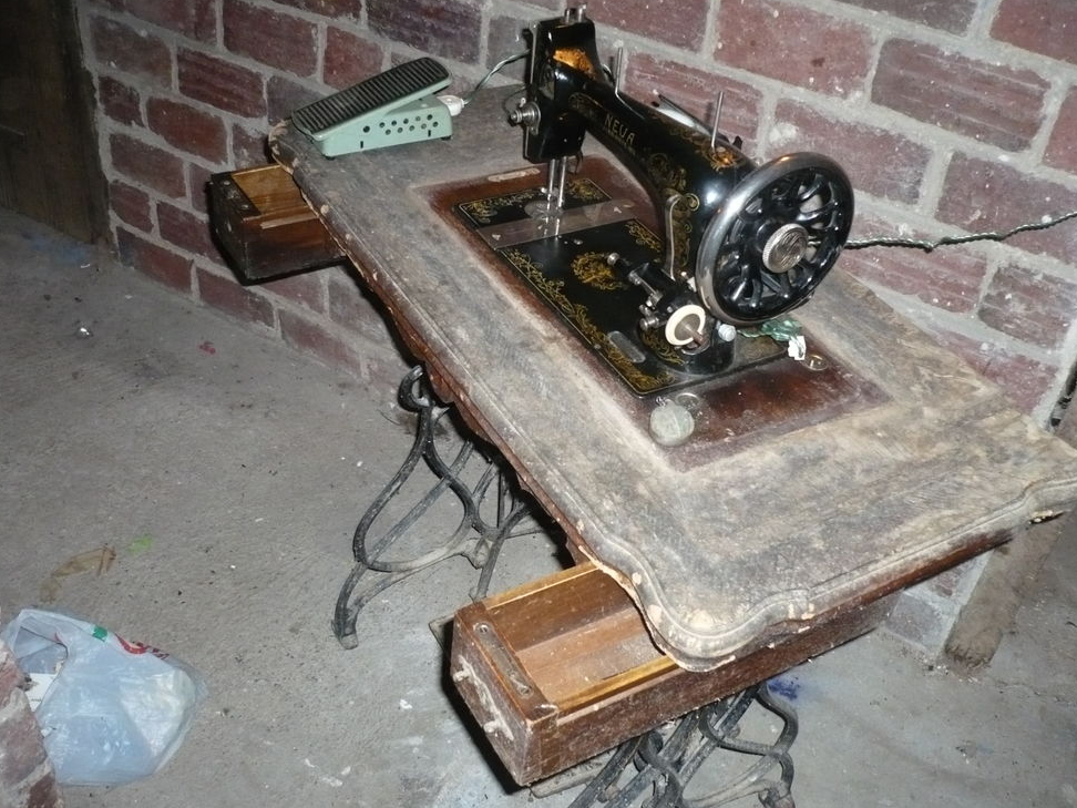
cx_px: 537
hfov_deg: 51.4
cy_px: 409
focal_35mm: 36
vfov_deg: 39.7
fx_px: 1120
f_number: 2.8
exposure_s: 1/30
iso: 320
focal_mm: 5.8
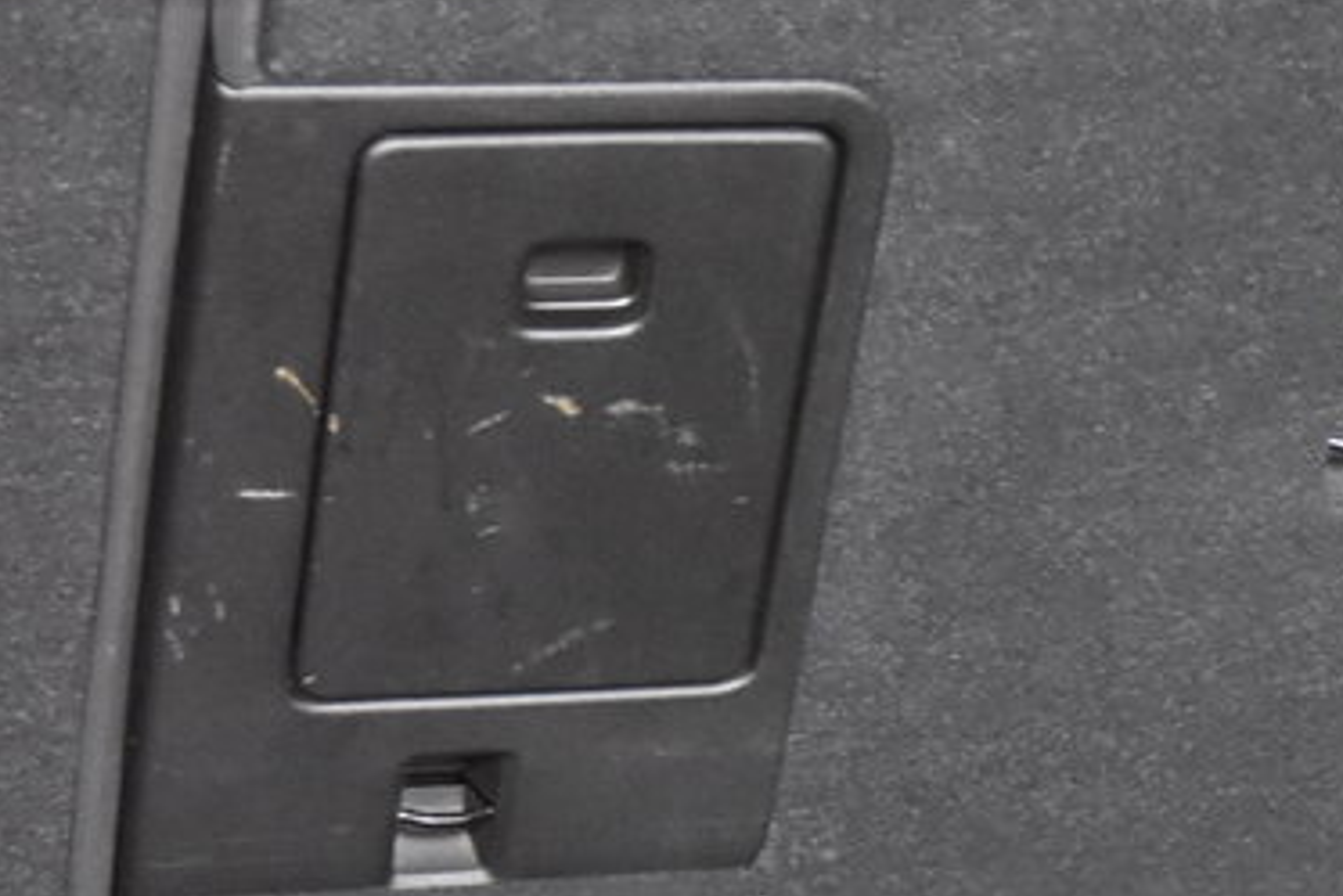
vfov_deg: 7.8
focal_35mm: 175
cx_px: 1249
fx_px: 6531
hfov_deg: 11.7
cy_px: 707
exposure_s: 1/50
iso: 4000
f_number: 3.3
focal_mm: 34
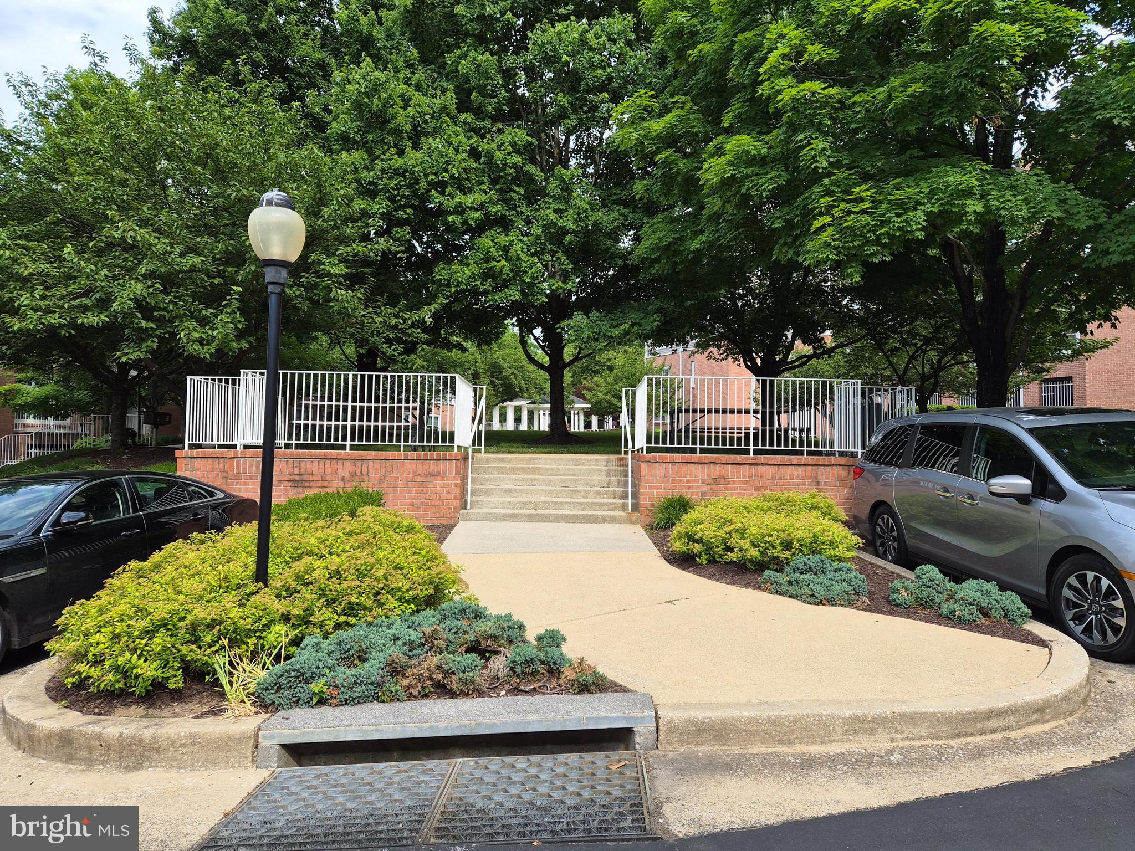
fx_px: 754
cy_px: 426
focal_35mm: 23
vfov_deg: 58.9
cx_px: 568
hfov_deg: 73.9
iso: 80
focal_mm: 5.4
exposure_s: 1/2336
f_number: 1.8
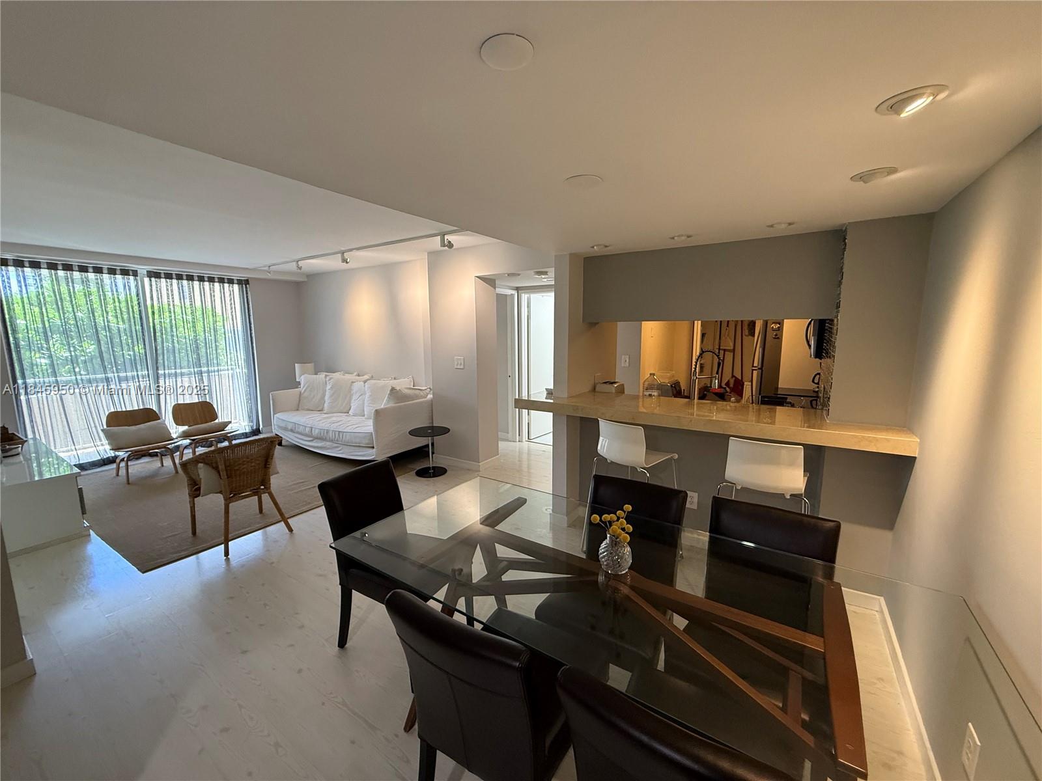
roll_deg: +0.4
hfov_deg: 102.1
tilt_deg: -8.3
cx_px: 521
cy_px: 390
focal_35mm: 14
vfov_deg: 85.7
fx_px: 421
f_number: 2.2
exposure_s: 1/60
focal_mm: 2.22
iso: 250
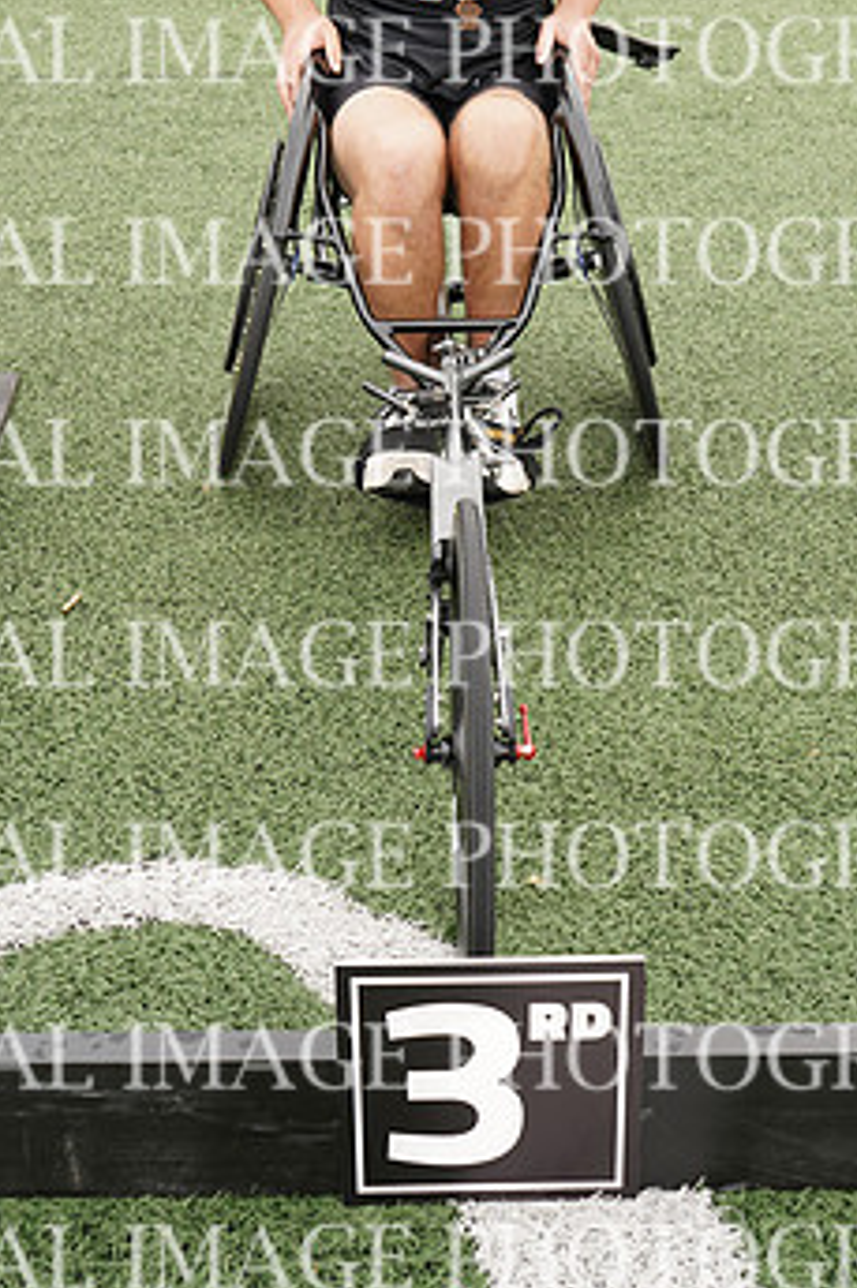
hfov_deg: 25.0
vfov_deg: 36.2
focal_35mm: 54
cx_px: 417
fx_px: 1930
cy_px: 352
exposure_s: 1/125
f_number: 8
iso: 200
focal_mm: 32
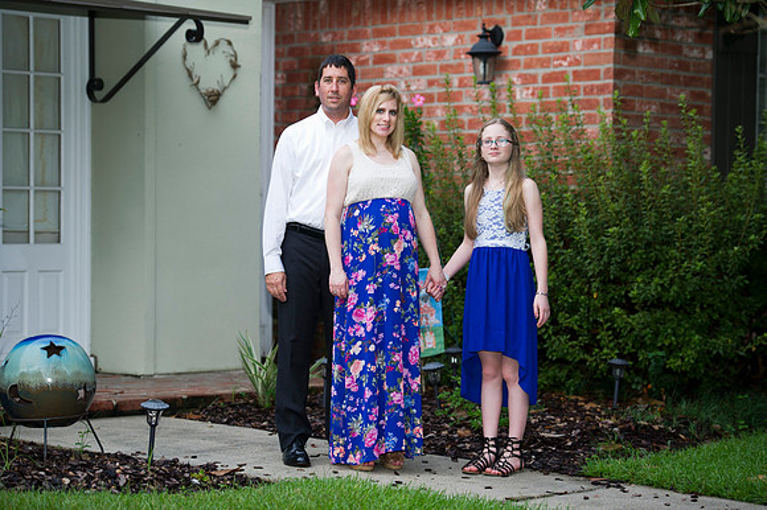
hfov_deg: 19.5
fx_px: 2236
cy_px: 255
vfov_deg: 13.0
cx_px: 384
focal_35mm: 105
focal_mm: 105
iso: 640
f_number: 2.8
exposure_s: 1/125
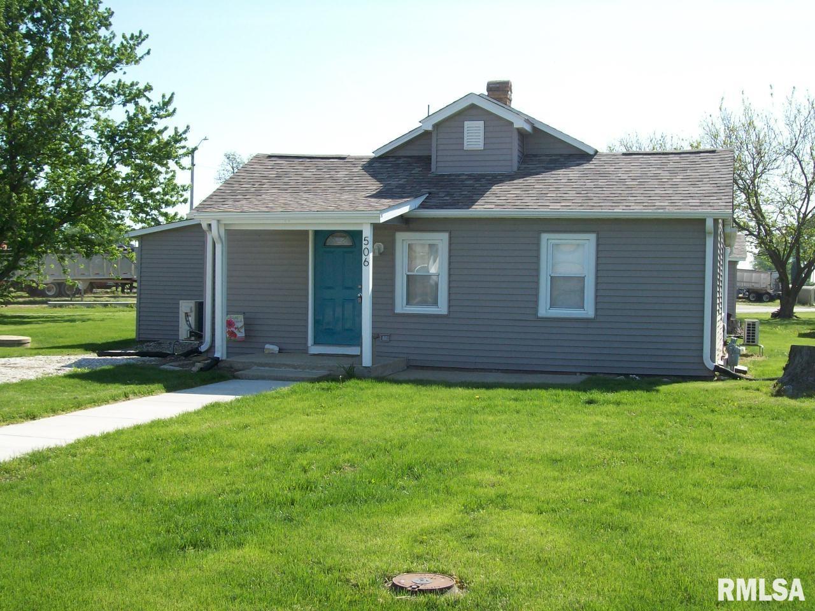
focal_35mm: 45
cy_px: 306
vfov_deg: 32.2
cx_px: 408
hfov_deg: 42.1
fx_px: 1059
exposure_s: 1/289
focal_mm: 7.6
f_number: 5.4
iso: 80
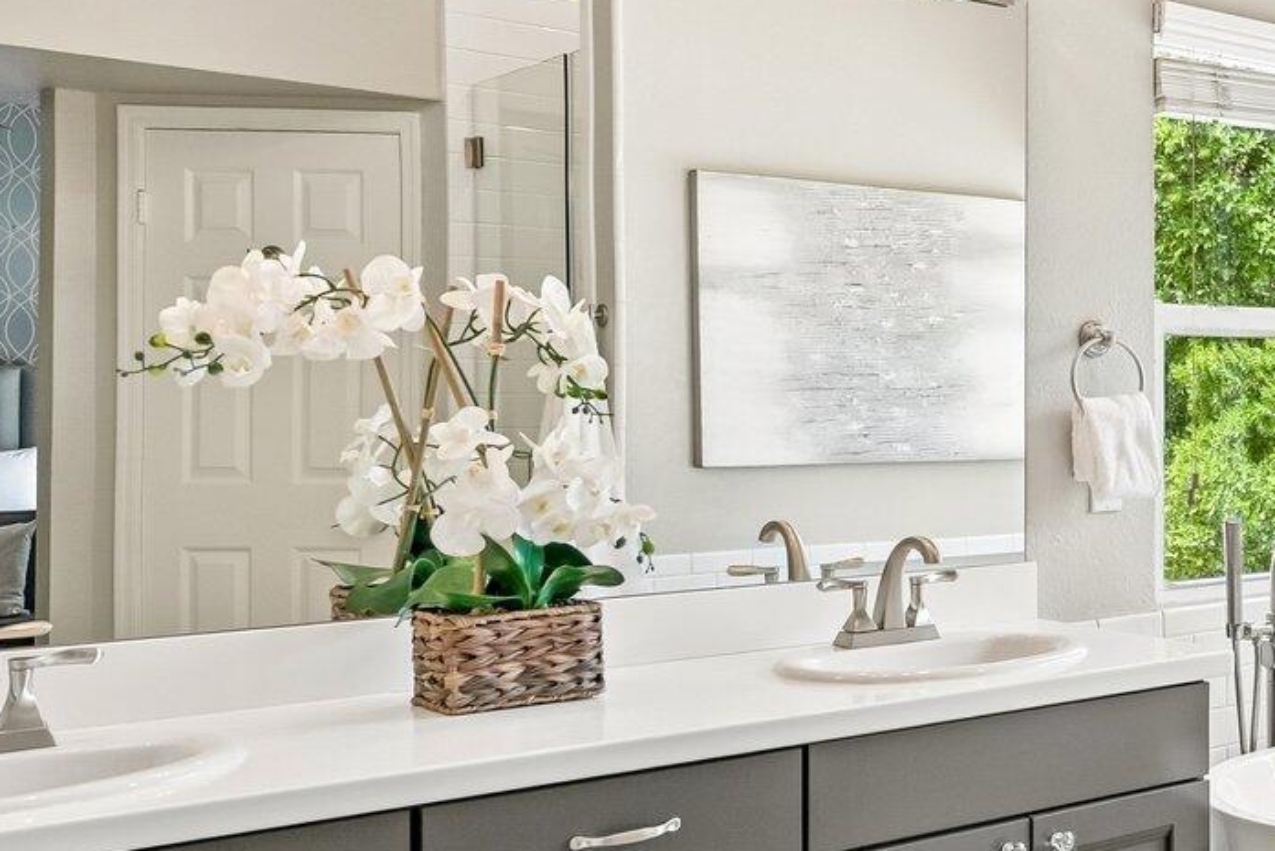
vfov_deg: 28.7
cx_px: 1414
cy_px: 405
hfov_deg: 35.6
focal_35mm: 47
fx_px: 1665
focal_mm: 16
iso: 640
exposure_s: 1/80
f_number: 8
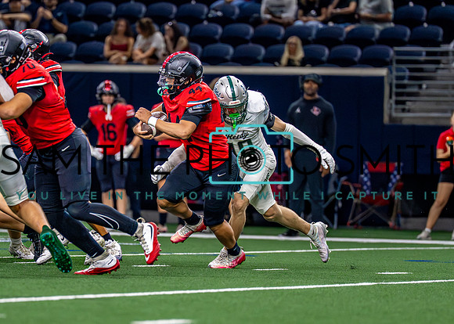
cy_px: 190
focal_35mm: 378
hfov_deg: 5.3
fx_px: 4879
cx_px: 176
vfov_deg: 3.8
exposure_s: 1/2000
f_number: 2.8
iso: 5000
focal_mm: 200
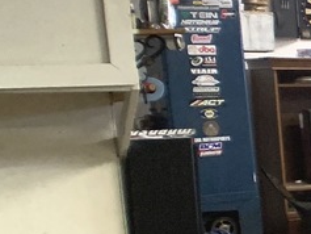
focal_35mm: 158
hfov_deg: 10.4
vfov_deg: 9.4
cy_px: 193
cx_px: 791
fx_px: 1420
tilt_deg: -7.4
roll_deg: +2.1
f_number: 1.8
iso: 320
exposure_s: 1/60
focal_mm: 4.25
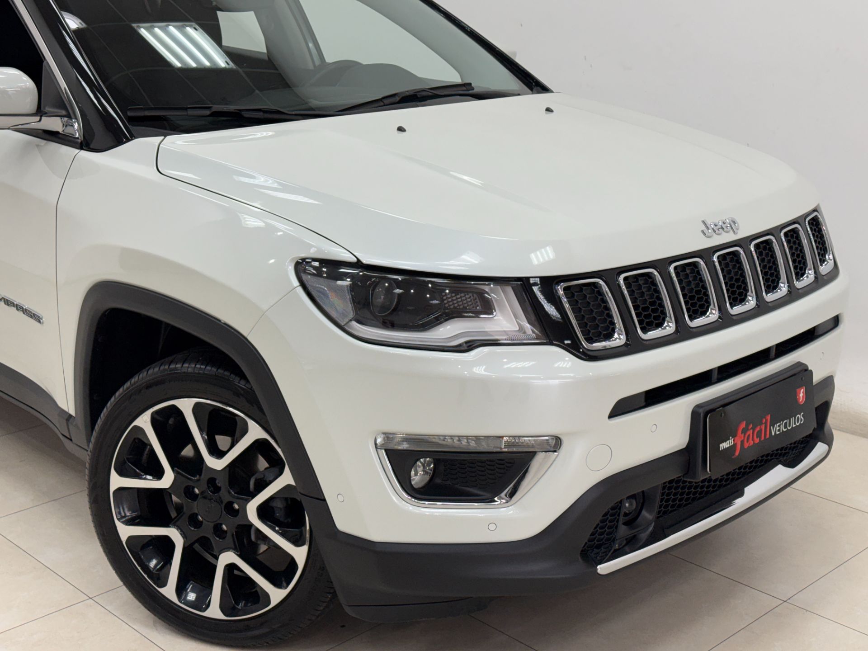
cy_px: 326
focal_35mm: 48
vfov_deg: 30.3
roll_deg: +0.3
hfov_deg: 39.7
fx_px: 1204
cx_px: 434
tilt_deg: -16.3
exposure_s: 1/120
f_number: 1.78
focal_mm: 6.76
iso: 64
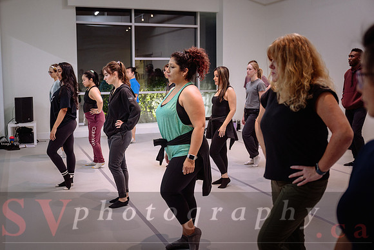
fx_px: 409
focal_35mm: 39
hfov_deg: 49.1
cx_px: 170
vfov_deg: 33.9
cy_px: 113
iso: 1600
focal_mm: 36
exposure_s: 1/200
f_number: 2.8
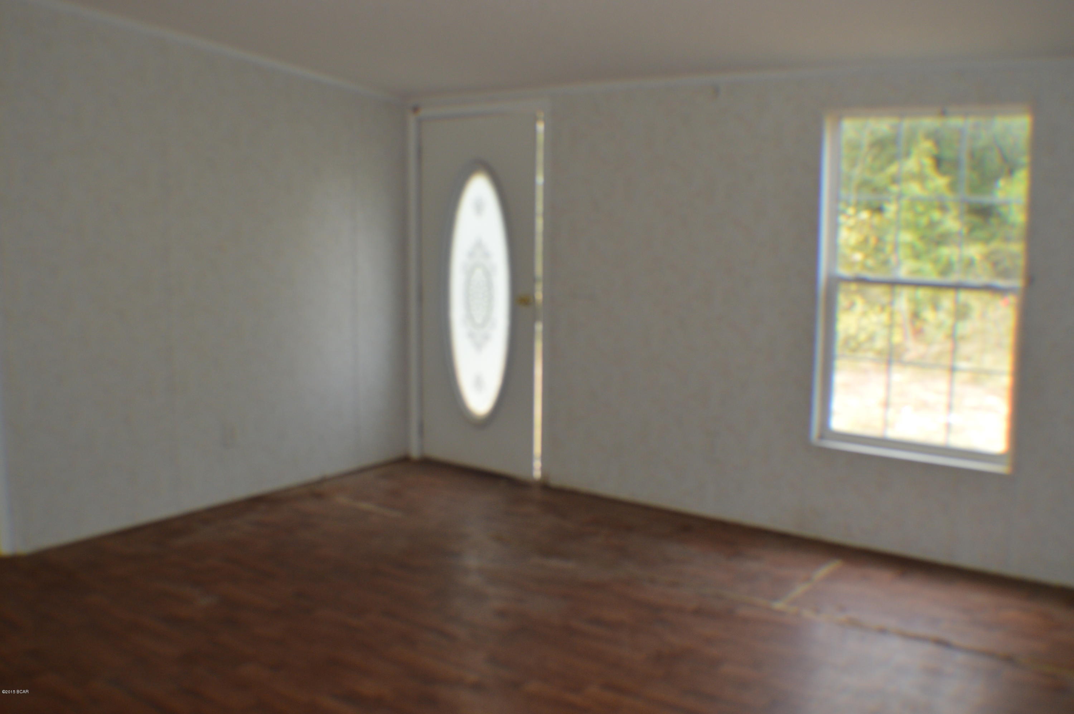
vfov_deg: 31.8
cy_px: 357
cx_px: 537
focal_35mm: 42
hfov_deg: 46.4
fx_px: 1252
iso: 400
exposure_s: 1/125
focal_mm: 28
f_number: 4.5
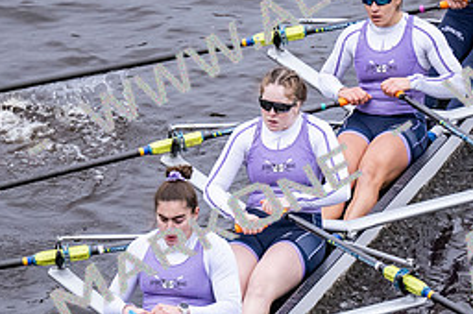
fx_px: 8936
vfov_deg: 2.0
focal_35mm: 681
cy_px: 139
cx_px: 307
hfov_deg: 3.0
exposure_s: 1/2000
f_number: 2.8
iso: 2200
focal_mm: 200
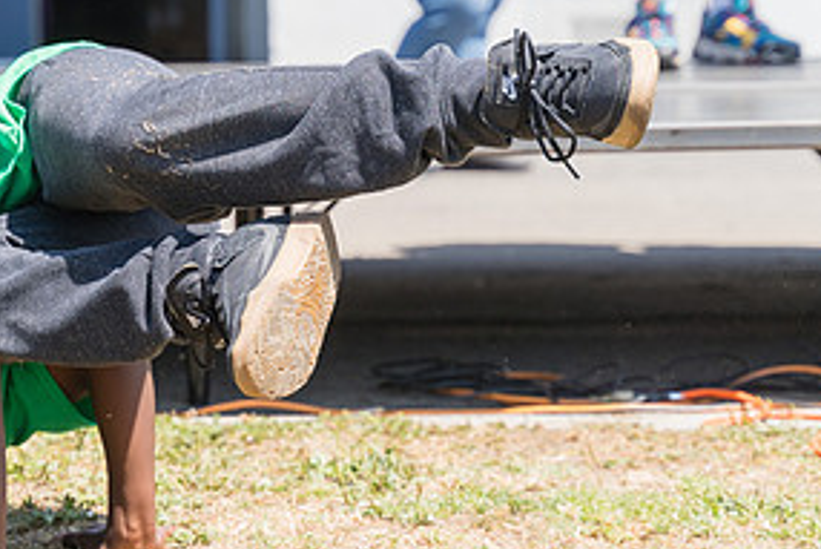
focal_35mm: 140
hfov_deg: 14.6
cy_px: 223
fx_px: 3194
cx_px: 250
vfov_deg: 9.8
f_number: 3.5
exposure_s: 1/640
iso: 100
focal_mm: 69
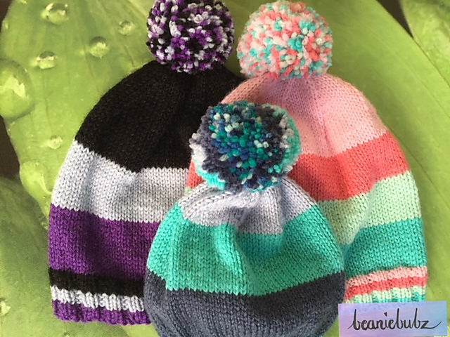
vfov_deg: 48.2
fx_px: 377
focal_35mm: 29
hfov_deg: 61.7
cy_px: 168
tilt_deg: -82.5
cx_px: 225
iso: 80
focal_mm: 4.15
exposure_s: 1/33
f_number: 2.2
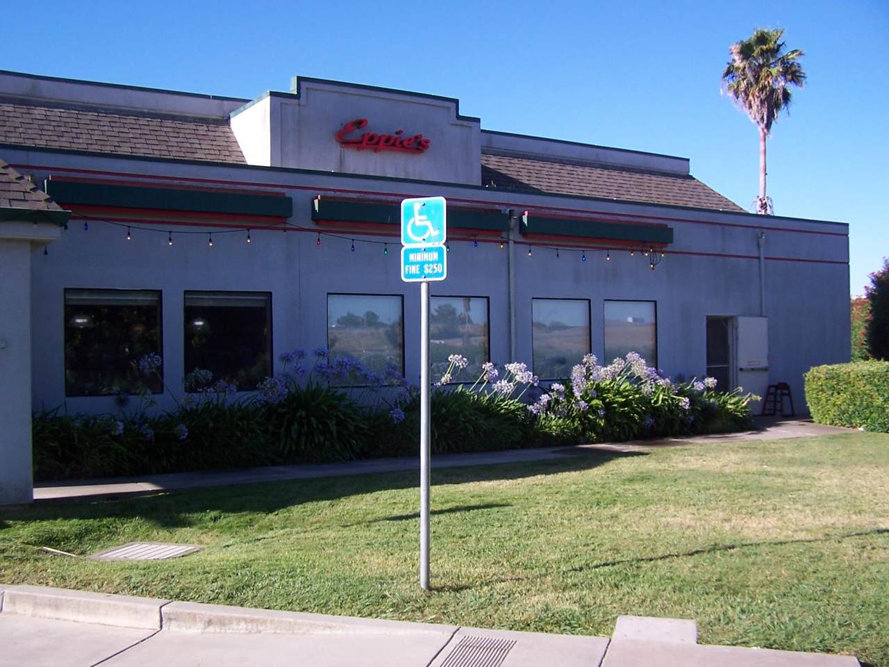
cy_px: 334
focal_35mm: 38
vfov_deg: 37.7
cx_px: 444
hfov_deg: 49.0
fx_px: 976
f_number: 2.8
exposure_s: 1/750
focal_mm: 6.3
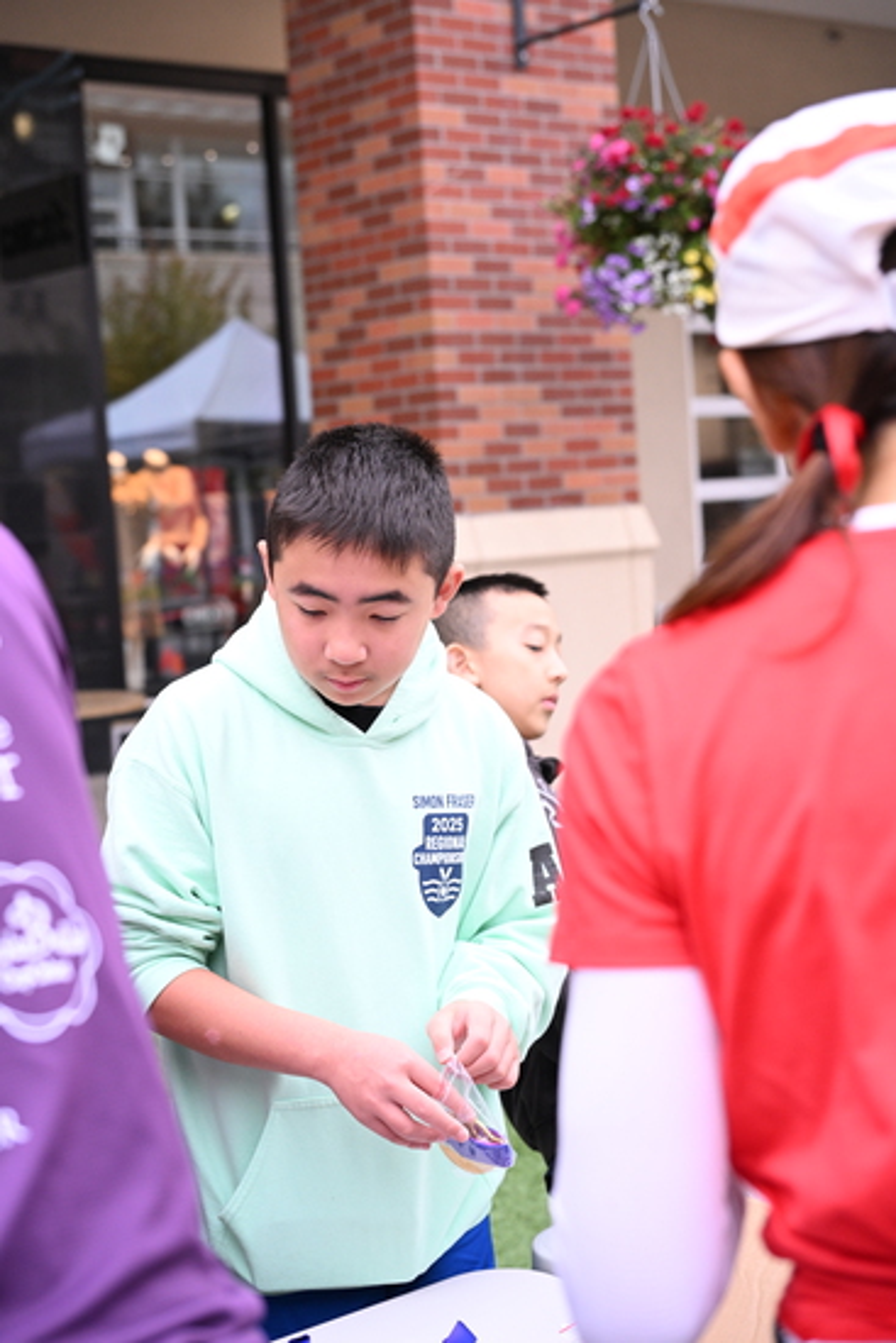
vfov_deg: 36.9
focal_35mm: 54
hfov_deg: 25.1
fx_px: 2015
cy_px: 672
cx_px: 448
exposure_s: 1/250
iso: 1600
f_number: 4
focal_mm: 54
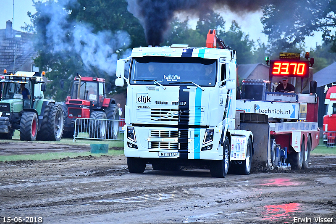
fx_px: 2729
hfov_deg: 7.0
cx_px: 168
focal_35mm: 292
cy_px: 112
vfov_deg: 4.7
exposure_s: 1/160
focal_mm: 195
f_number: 5.6
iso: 2500
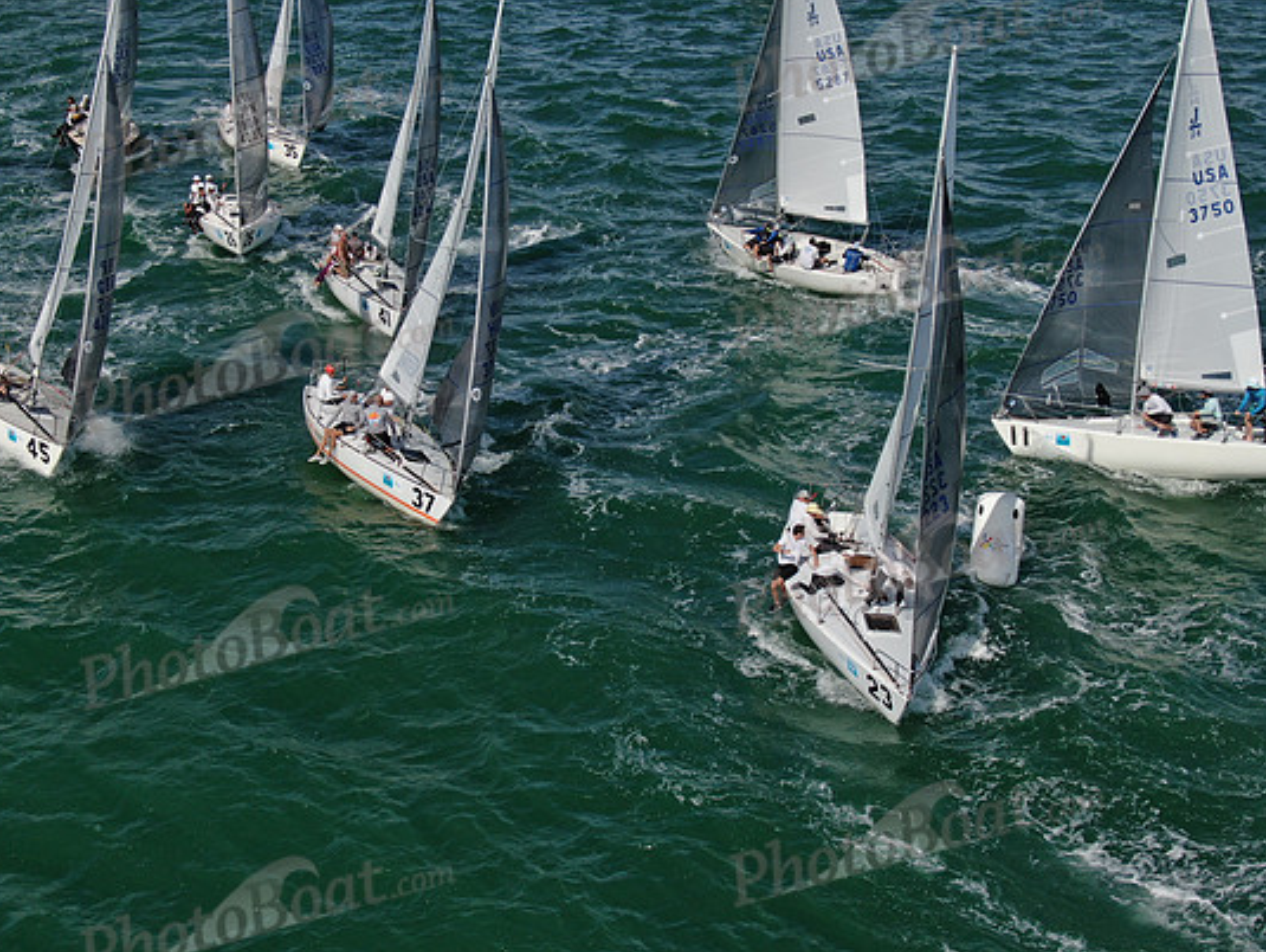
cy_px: 465
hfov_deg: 36.8
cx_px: 594
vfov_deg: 28.1
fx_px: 1903
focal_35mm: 52
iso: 100
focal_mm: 8.6
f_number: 3.8
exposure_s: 1/1600
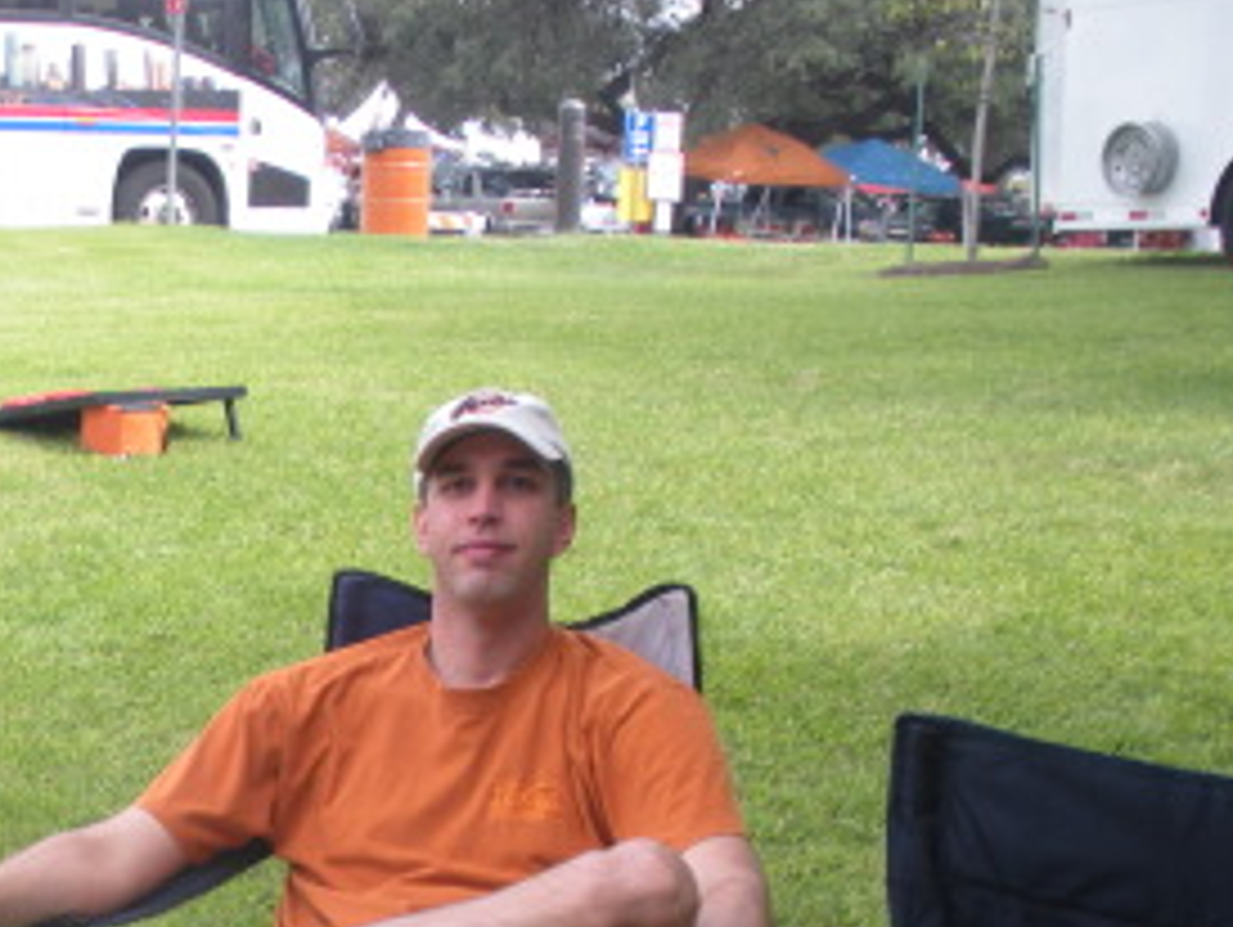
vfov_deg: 17.2
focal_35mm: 84
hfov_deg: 22.7
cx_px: 130
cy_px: 945
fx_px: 2995
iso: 64
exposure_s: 1/165
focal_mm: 6.3
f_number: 3.5
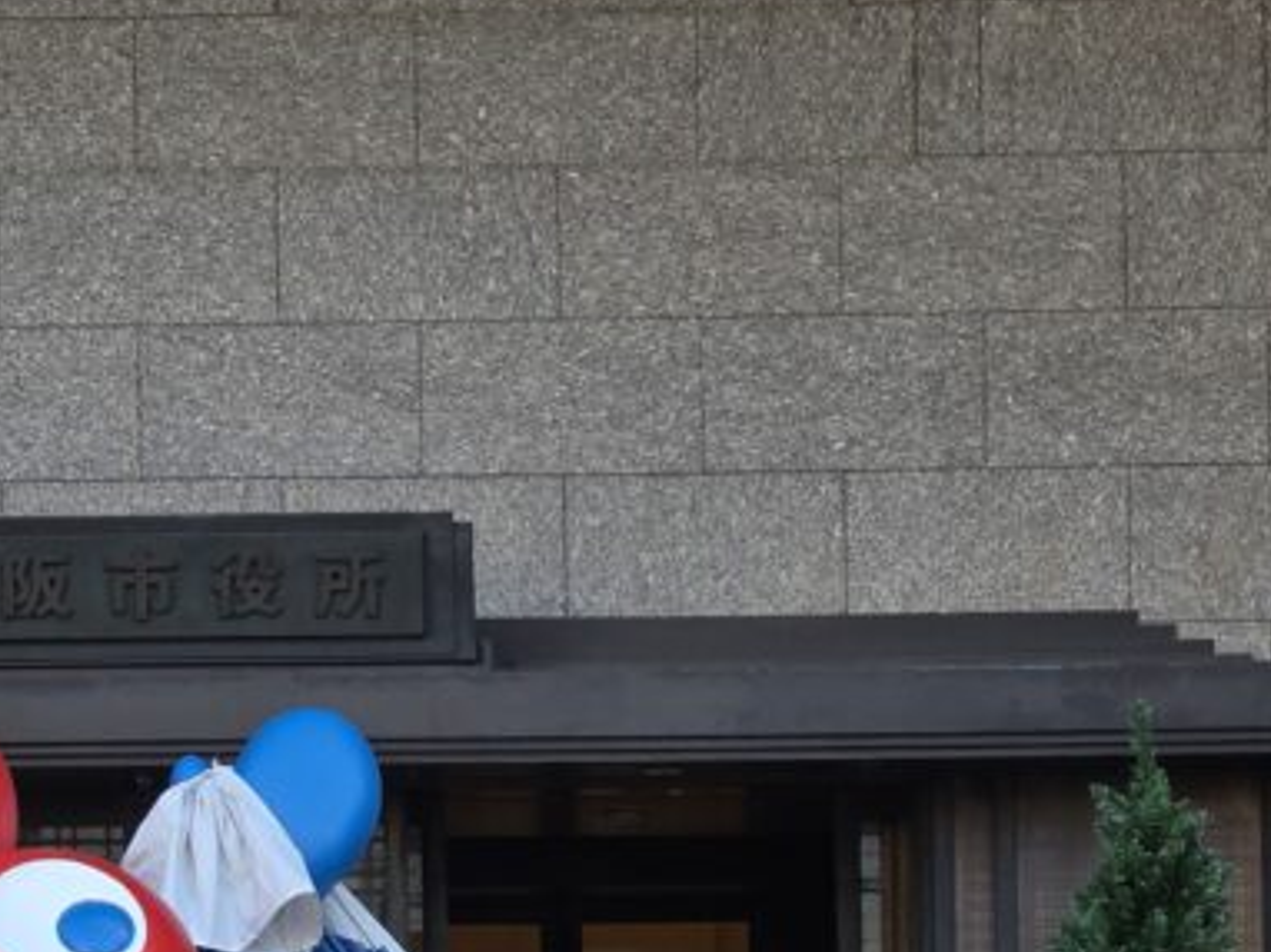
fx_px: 6788
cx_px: 50
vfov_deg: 7.9
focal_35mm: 185
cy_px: 1232
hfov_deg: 10.6
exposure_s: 1/200
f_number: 2.4
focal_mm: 7.9
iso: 50
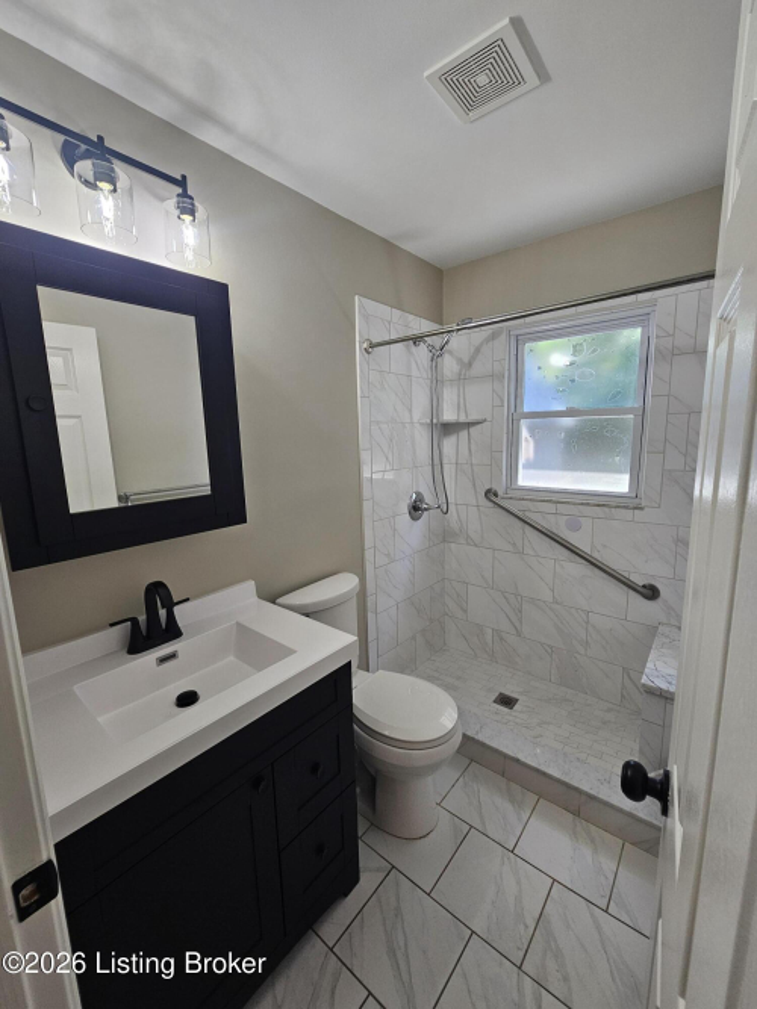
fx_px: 379
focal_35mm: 13
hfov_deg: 89.9
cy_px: 504
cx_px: 378
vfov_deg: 106.2
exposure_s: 1/60
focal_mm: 2.2
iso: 80
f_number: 2.2
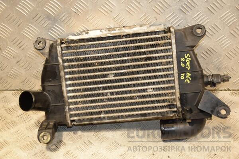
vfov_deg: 23.8
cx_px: 120
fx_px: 378
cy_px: 80
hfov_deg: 35.1
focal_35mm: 57
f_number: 5
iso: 800
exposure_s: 1/125
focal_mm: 38
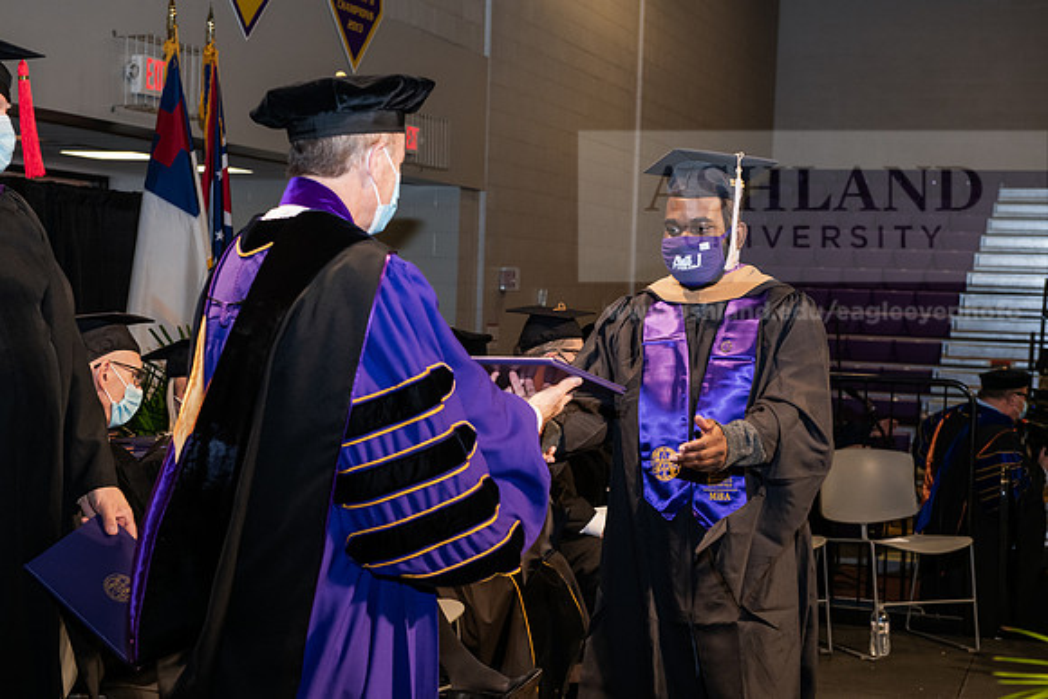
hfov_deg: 32.4
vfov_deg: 21.9
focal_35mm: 62
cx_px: 524
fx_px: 1805
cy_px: 350
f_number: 6.3
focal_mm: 62
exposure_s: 1/200
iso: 1600
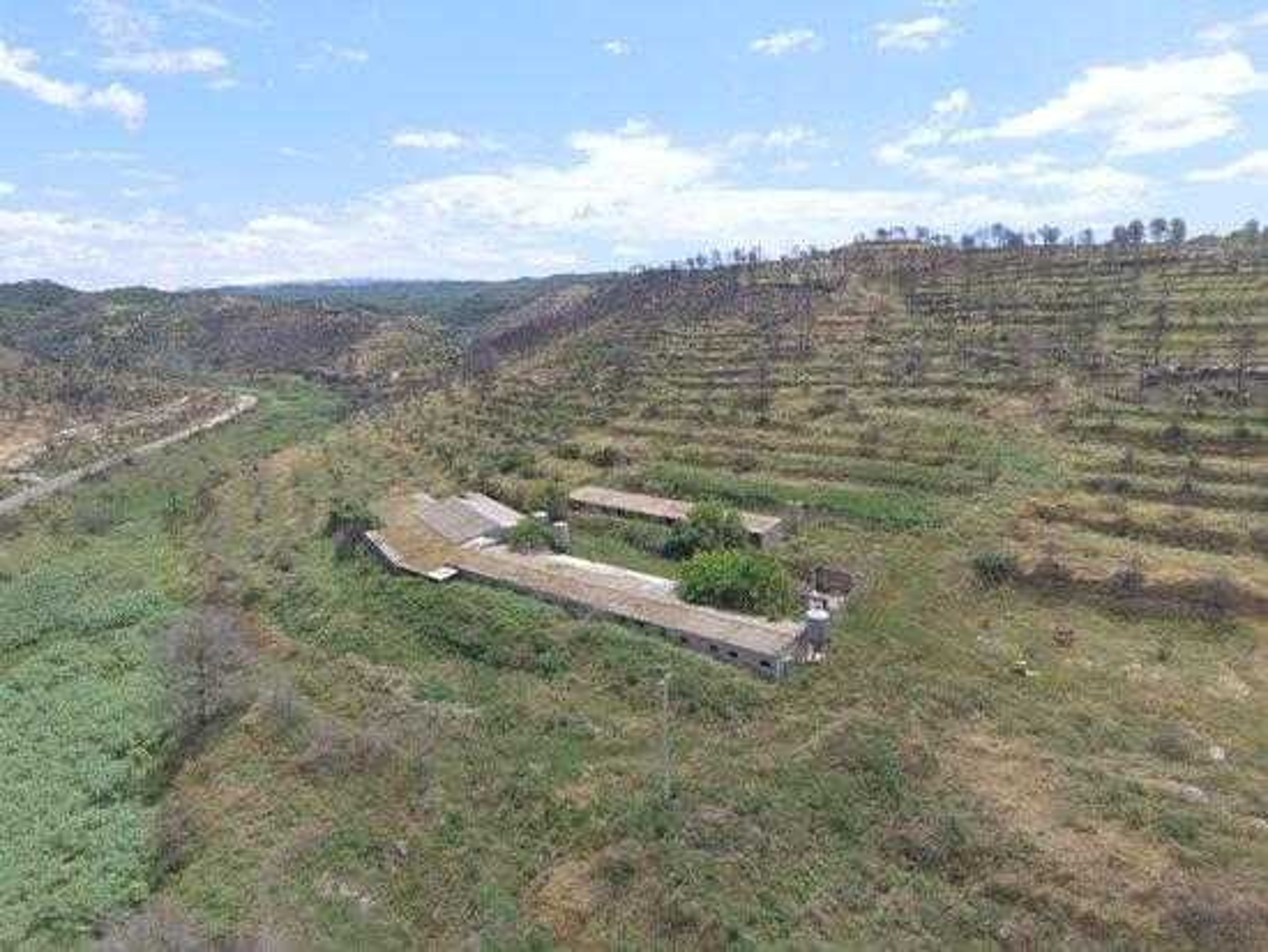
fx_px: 733
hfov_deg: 81.7
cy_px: 476
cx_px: 634
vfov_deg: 66.0
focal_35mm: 20
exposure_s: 1/675
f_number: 2.8
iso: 100
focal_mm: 3.61
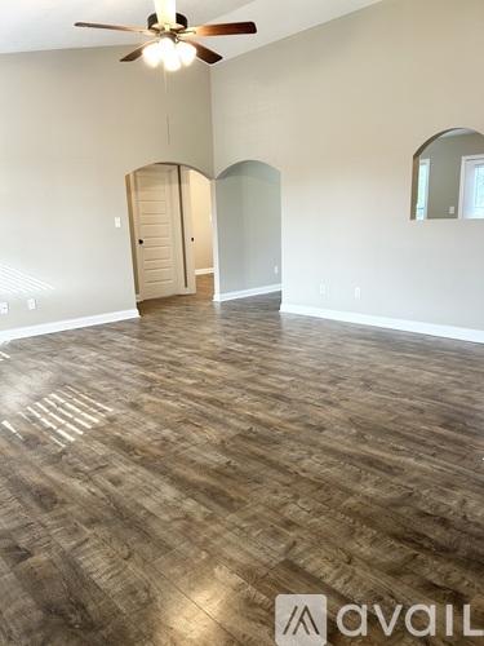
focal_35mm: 26
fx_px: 485
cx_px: 242
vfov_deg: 67.3
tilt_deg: -10.9
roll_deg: +1.7
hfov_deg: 53.1
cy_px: 323
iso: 100
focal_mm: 5.7
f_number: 1.5
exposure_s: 1/60
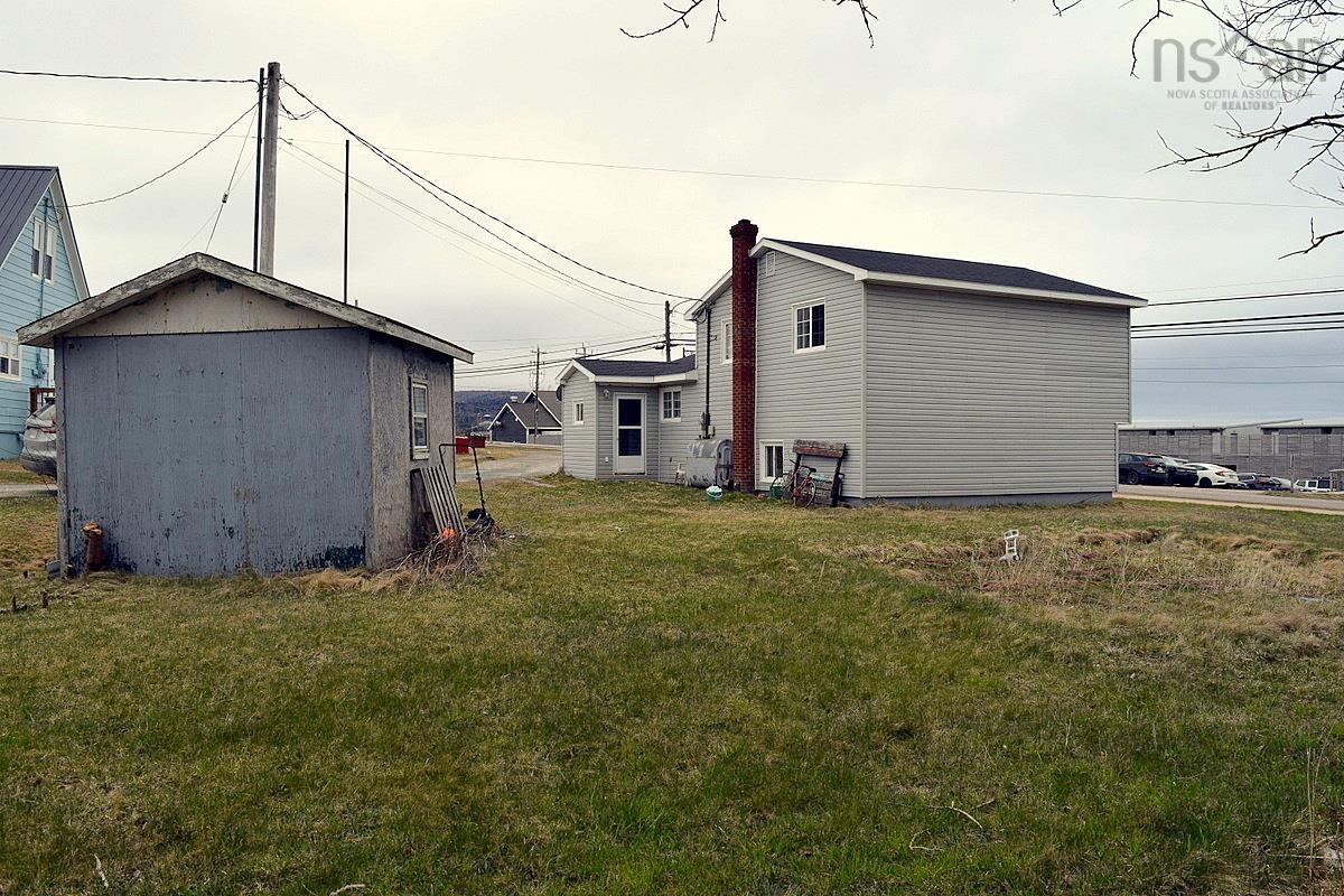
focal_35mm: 27
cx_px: 672
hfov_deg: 67.4
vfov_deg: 47.9
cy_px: 448
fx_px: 1008
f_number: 11
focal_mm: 18
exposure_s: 1/500
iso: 200
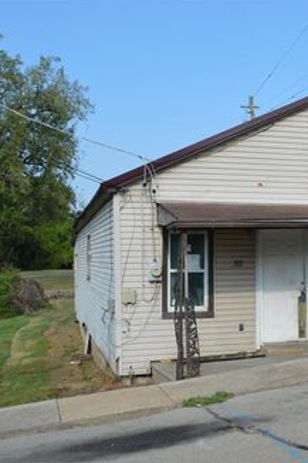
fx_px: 591
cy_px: 229
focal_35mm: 46
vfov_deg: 42.8
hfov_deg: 28.5
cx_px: 253
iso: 100
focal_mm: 20
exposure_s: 1/250
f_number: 8
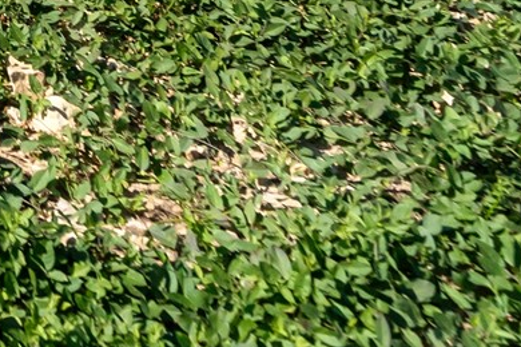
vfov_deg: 12.7
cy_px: -534
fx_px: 1129
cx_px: -554
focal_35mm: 78
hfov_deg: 17.5
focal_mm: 14
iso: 400
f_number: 4
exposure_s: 1/1600
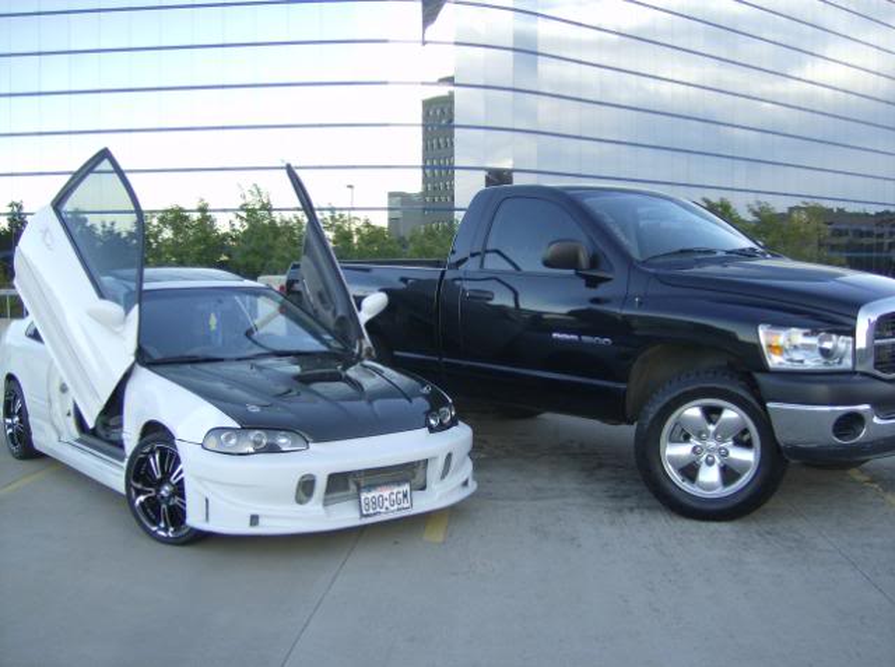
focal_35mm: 36
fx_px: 929
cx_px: 448
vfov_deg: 39.5
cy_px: 334
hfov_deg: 51.5
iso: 100
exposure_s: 1/137
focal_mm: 6
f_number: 2.8
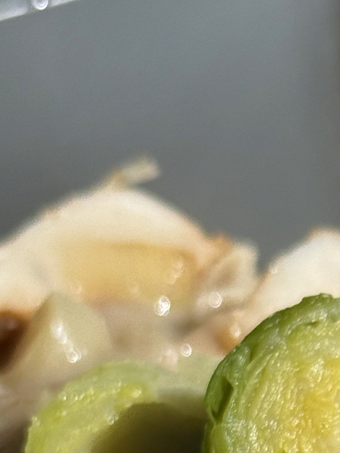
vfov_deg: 9.8
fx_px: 2554
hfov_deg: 7.6
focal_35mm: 195
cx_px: 382
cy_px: 731
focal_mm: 6.76
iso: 80
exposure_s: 1/11364
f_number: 1.78
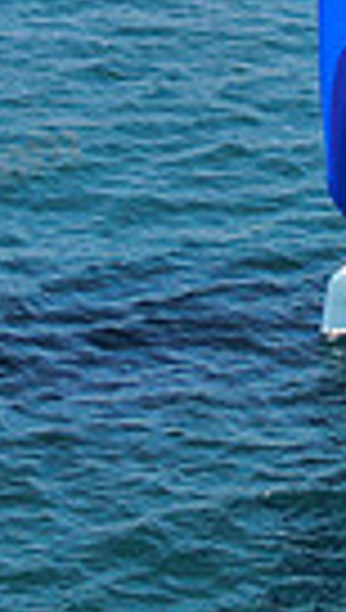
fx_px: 3619
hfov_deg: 5.5
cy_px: -115
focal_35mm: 223
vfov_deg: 9.5
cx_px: 346
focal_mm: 8.6
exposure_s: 1/640
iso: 100
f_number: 3.8
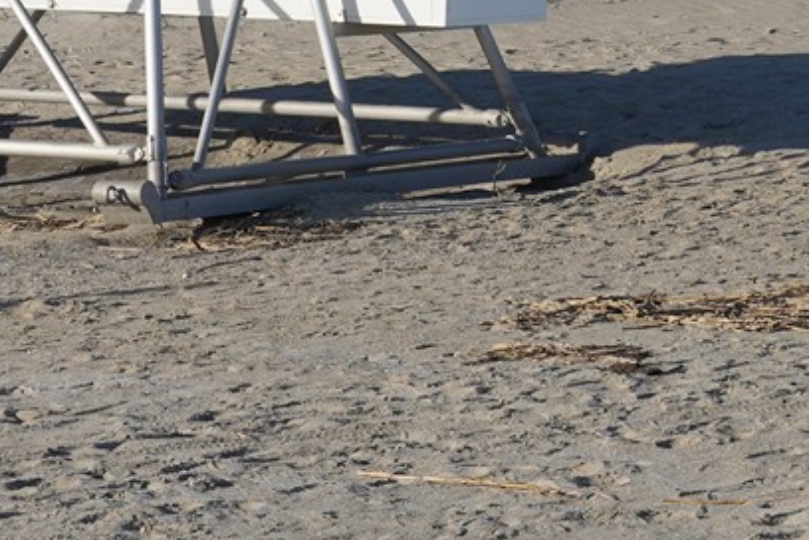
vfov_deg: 7.0
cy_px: -478
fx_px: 4292
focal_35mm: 191
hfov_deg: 10.6
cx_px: 964
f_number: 16
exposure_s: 1/100
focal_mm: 39
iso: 100
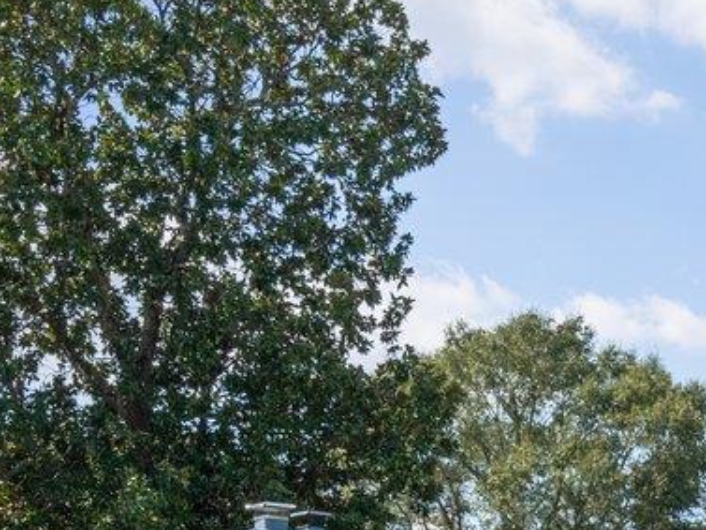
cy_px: 853
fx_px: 1918
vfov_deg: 14.4
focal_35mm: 94
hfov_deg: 20.4
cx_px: 661
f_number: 8
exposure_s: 1/800
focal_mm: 18
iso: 250
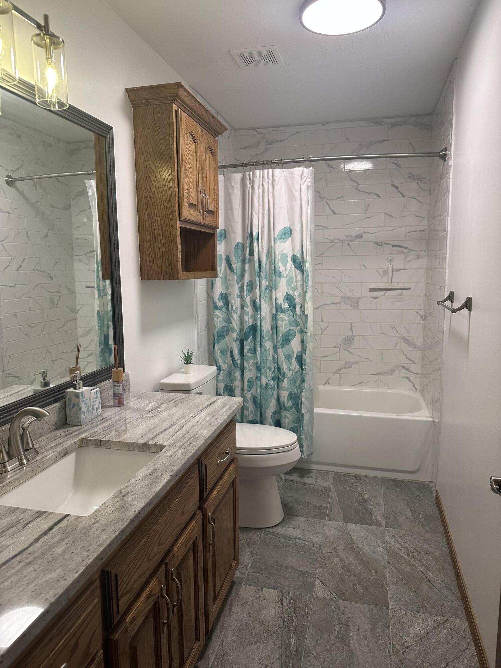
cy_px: 334
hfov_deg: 56.8
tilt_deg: -8.0
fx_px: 463
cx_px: 250
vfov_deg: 71.6
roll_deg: +0.1
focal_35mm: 24
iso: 200
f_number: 1.78
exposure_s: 1/120
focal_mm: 6.86
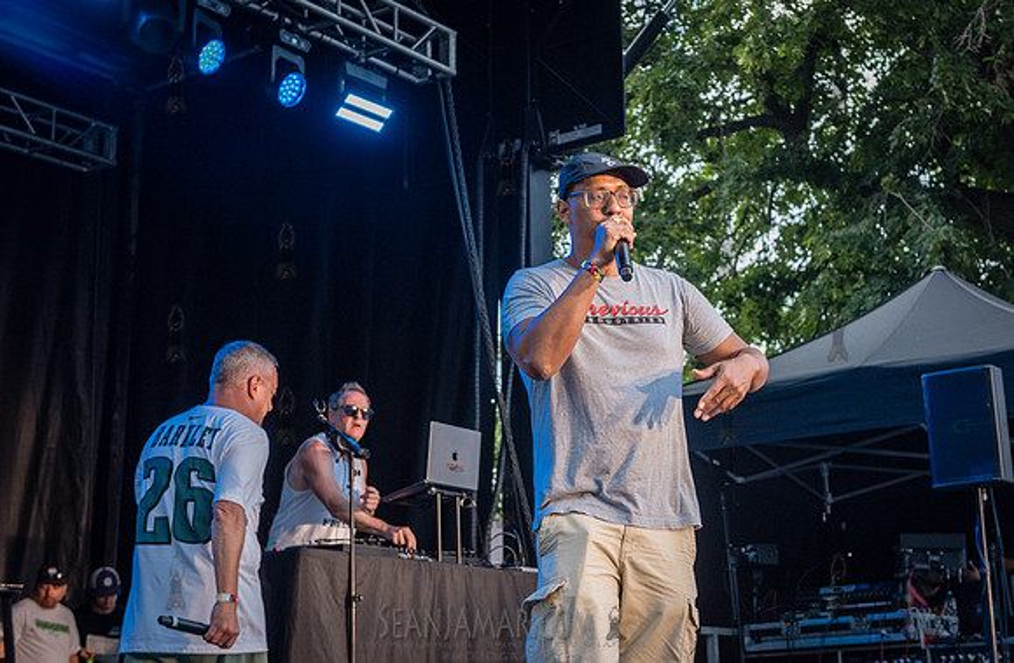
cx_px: 596
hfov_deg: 32.5
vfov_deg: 21.6
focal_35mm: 62
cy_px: 264
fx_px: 1734
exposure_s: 1/640
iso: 2000
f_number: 4.5
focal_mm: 52
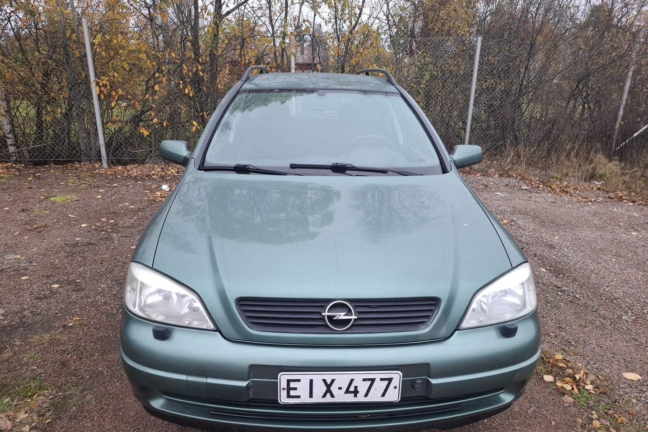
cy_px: 235
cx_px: 323
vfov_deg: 53.1
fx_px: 432
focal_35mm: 24
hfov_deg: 73.7
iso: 200
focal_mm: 5.54
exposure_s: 1/50
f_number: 1.8
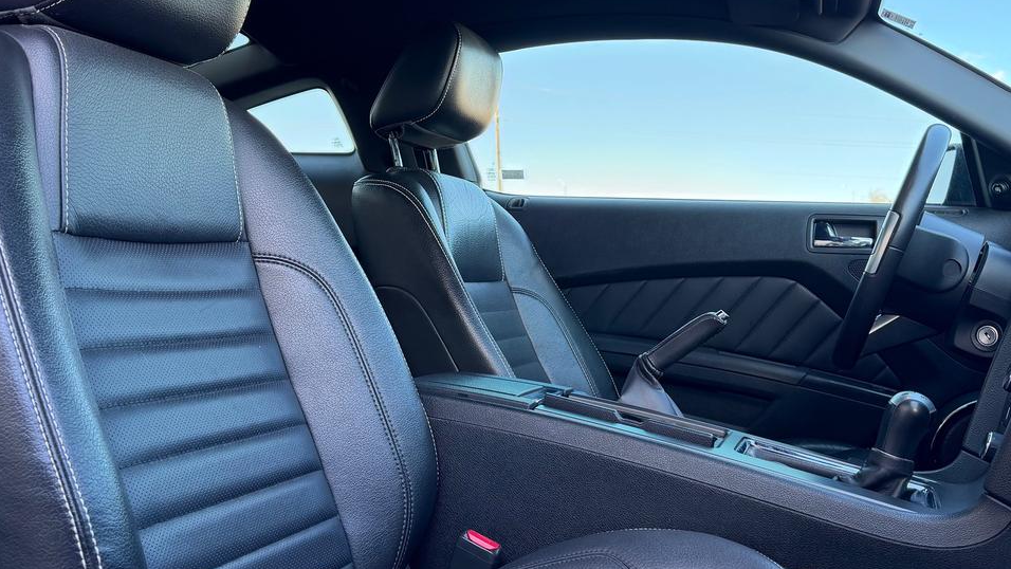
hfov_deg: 56.6
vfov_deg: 33.7
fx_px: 938
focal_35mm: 35
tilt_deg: +1.1
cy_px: 258
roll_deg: -1.1
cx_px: 538
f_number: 1.78
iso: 100
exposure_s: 1/121
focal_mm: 6.76
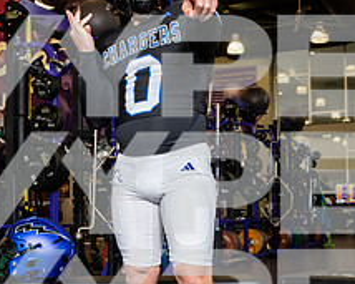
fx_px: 704
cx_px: 146
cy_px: 184
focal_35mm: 67
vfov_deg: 22.7
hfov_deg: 28.3
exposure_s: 1/250
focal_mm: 34
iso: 500
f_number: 5.6
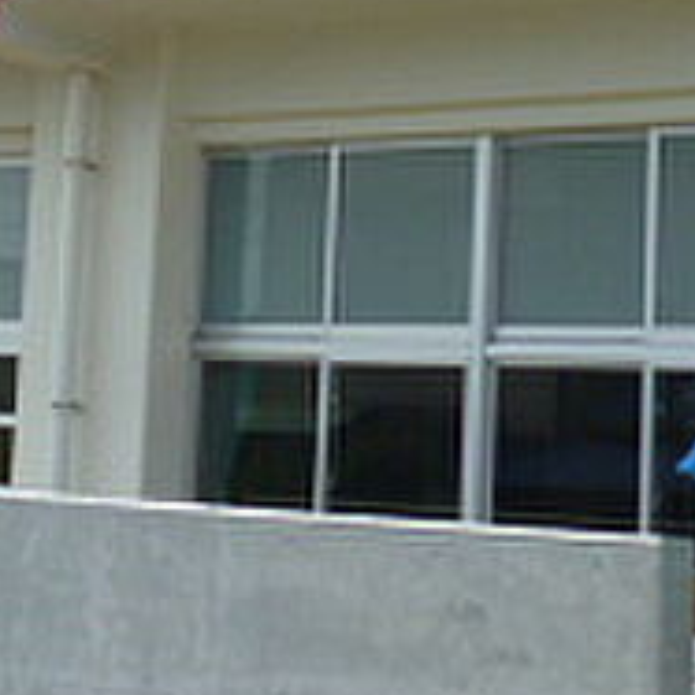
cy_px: -115
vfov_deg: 14.6
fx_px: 2635
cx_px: 111
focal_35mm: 116
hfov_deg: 14.9
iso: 80
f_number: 4
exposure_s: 1/500
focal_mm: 4.3
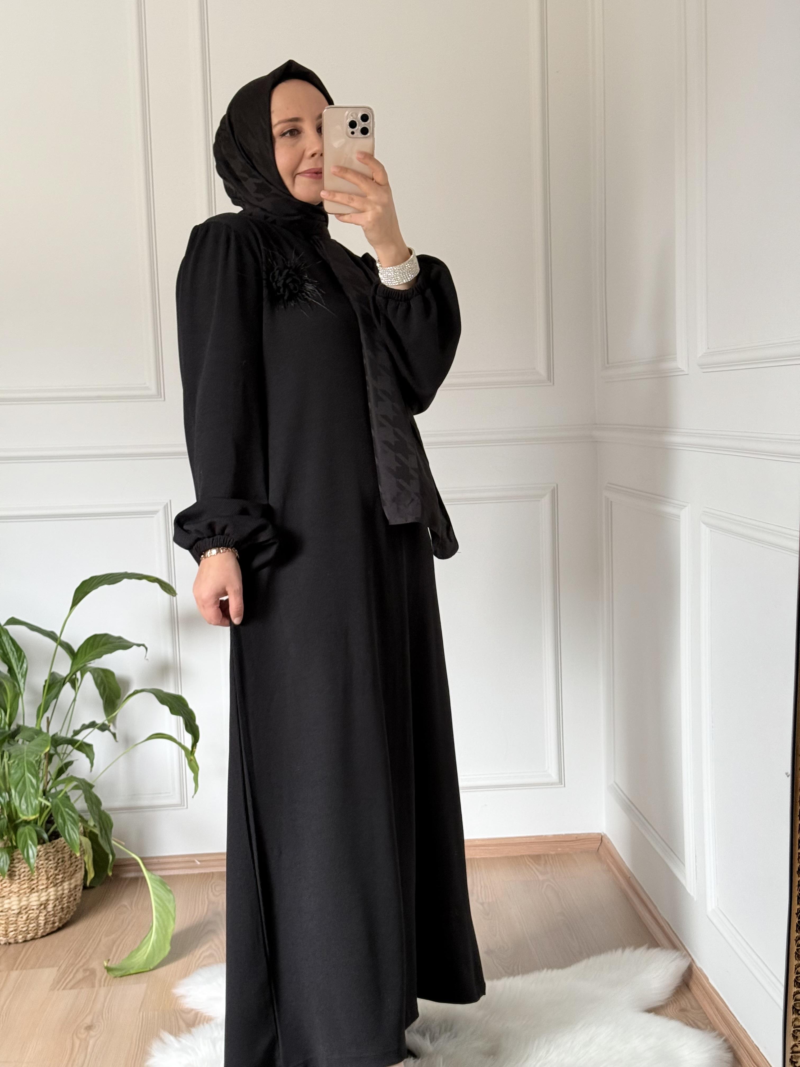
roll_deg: +0.8
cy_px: 534
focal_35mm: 48
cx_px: 400
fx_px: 1479
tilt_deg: -24.0
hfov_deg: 30.3
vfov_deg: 39.7
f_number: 1.78
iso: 100
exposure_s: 1/63
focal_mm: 6.76
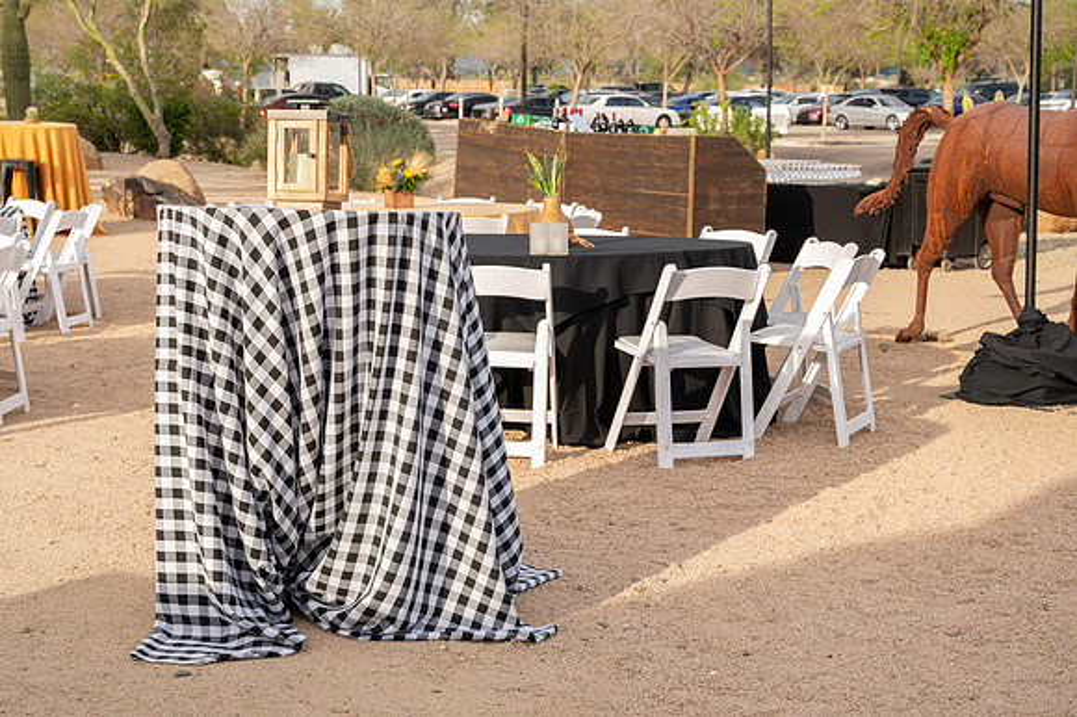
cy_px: 379
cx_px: 508
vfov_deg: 27.1
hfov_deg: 39.9
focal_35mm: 50
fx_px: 1484
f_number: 6.3
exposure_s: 1/320
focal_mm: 47
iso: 200
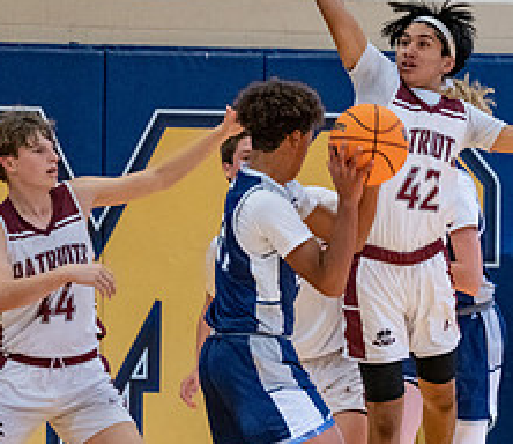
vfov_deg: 2.9
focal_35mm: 564
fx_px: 8841
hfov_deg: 3.3
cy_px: 223
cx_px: 520
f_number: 2.8
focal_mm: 200
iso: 5000
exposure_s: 1/1000
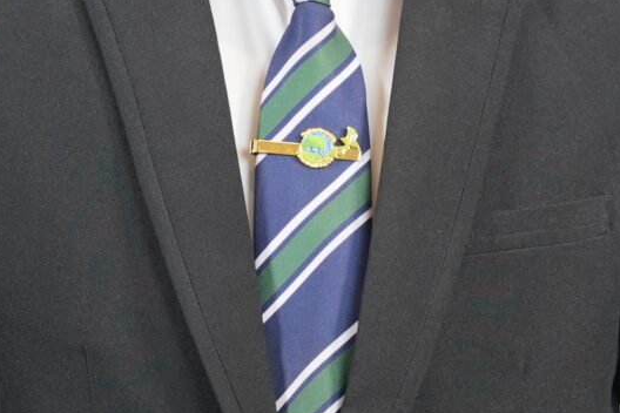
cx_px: 341
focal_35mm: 373
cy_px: 226
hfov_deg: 5.5
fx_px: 6423
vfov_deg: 3.7
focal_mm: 77
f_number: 4
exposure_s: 1/80
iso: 400
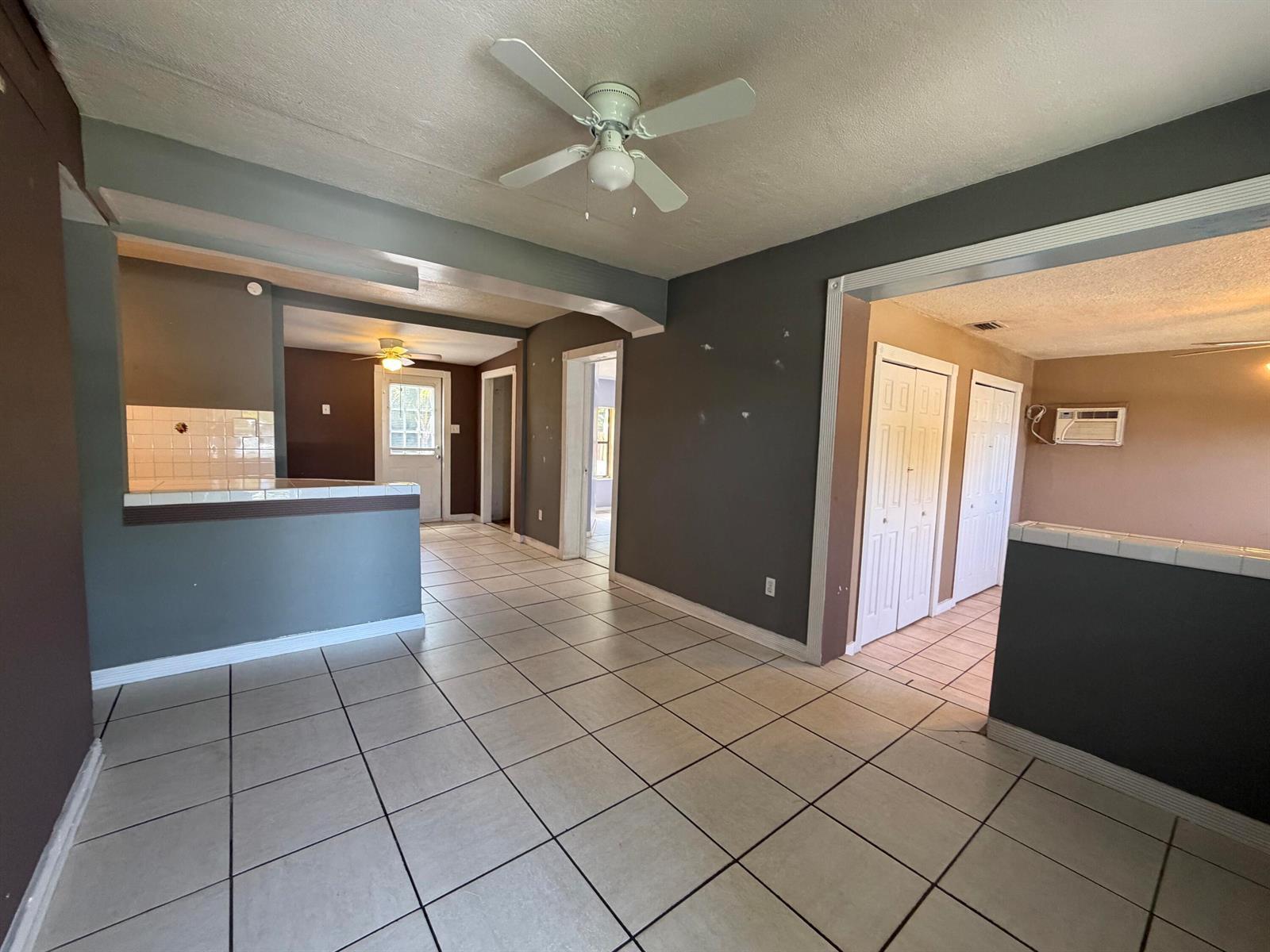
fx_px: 514
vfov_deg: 85.7
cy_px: 476
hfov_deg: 102.1
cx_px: 635
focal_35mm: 14
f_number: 2.2
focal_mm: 2.22
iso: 250
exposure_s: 1/60
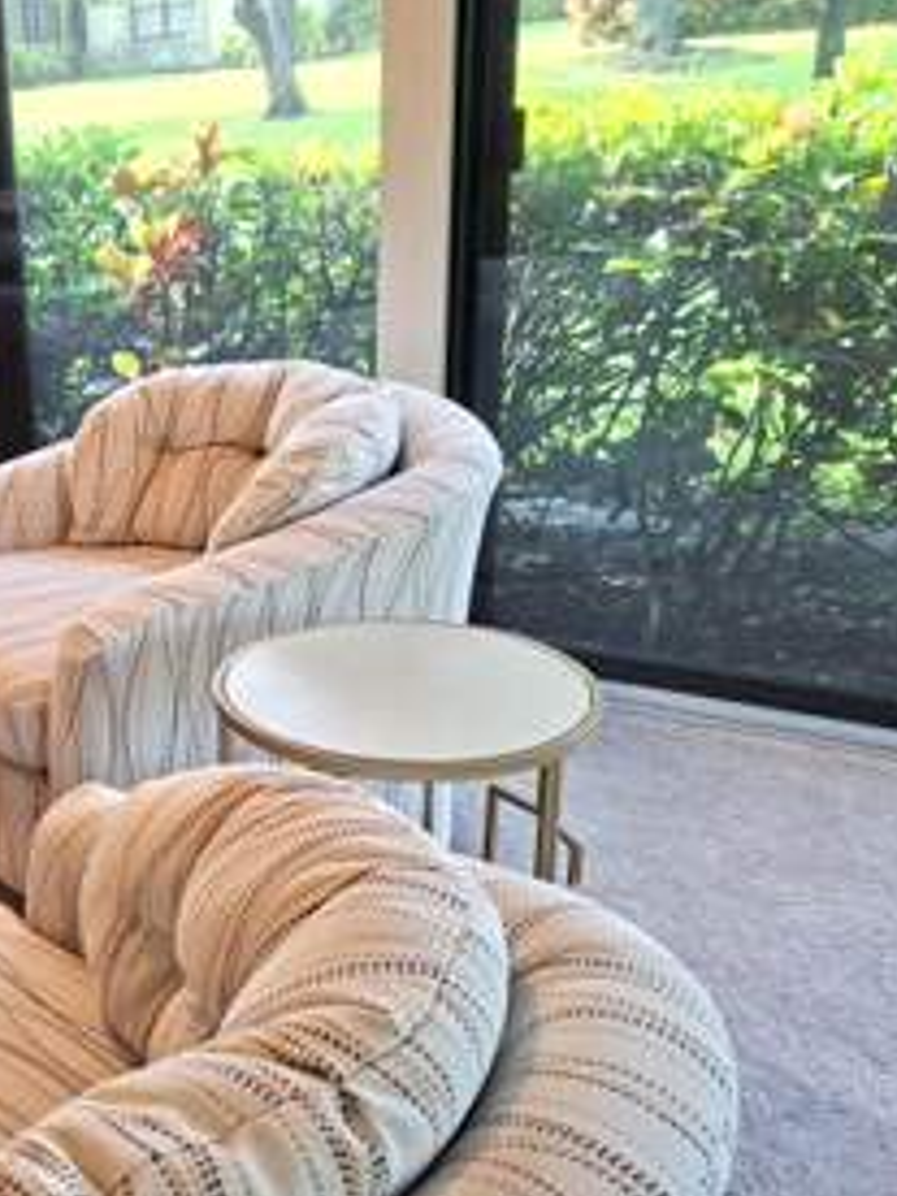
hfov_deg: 32.3
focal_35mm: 40
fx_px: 1382
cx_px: -56
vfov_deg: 46.8
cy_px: 622
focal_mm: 5.54
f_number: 1.8
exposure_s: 1/100
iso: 250
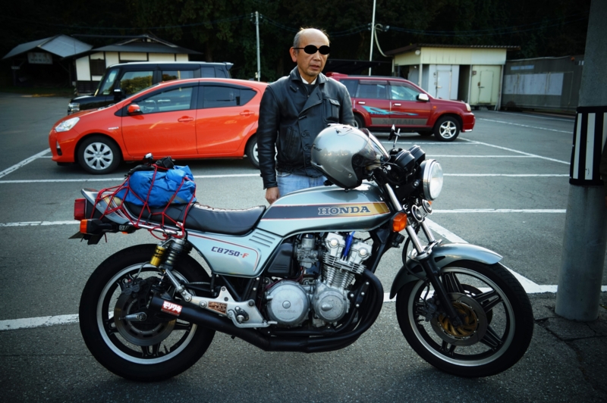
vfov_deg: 43.5
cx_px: 304
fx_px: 505
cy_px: 202
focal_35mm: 30
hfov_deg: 62.0
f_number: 4.5
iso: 100
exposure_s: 1/80
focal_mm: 30
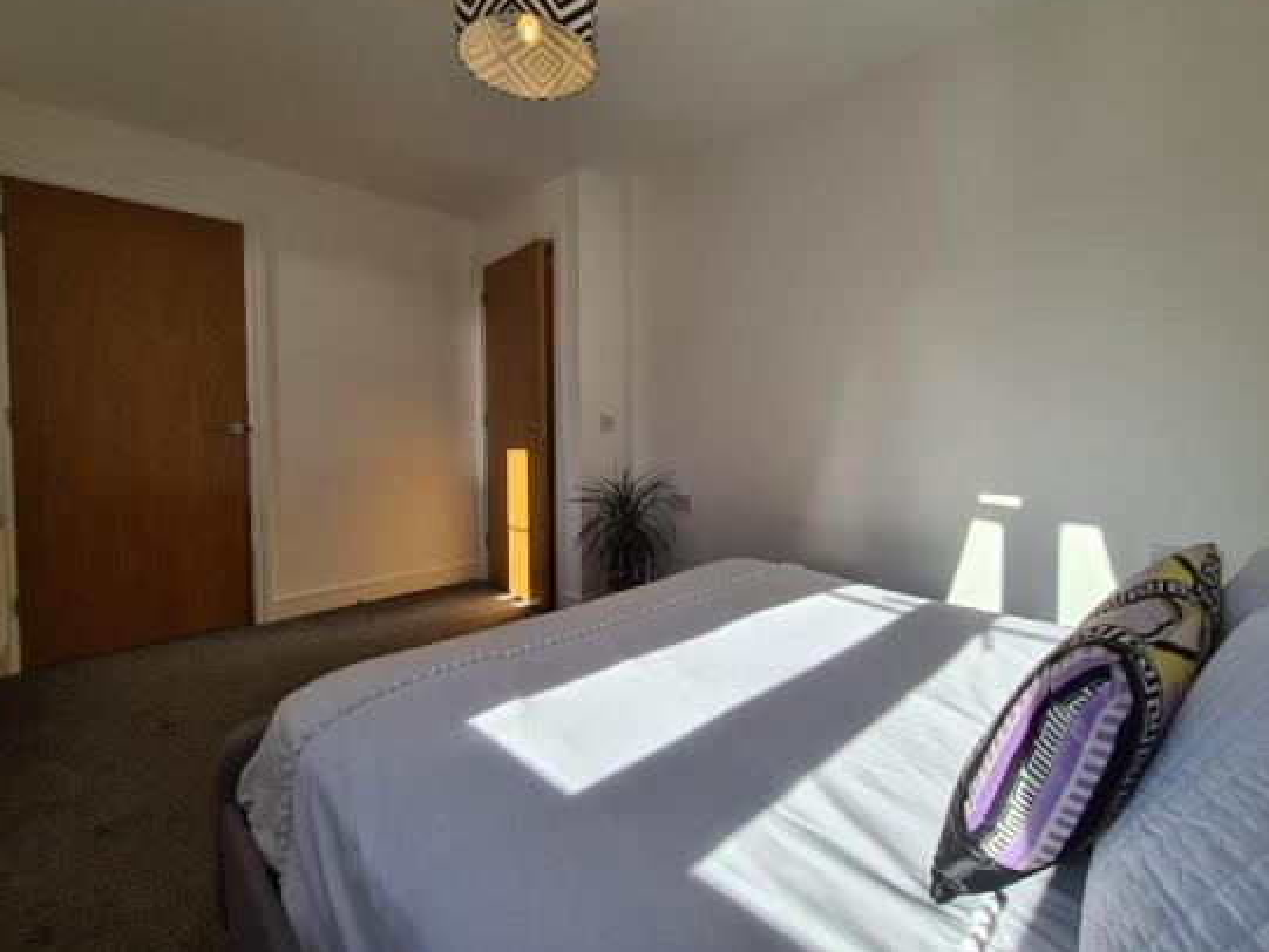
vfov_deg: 85.6
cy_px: 444
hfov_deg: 102.0
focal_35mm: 14
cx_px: 665
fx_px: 513
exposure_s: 1/692
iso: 64
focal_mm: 2.22
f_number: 2.2
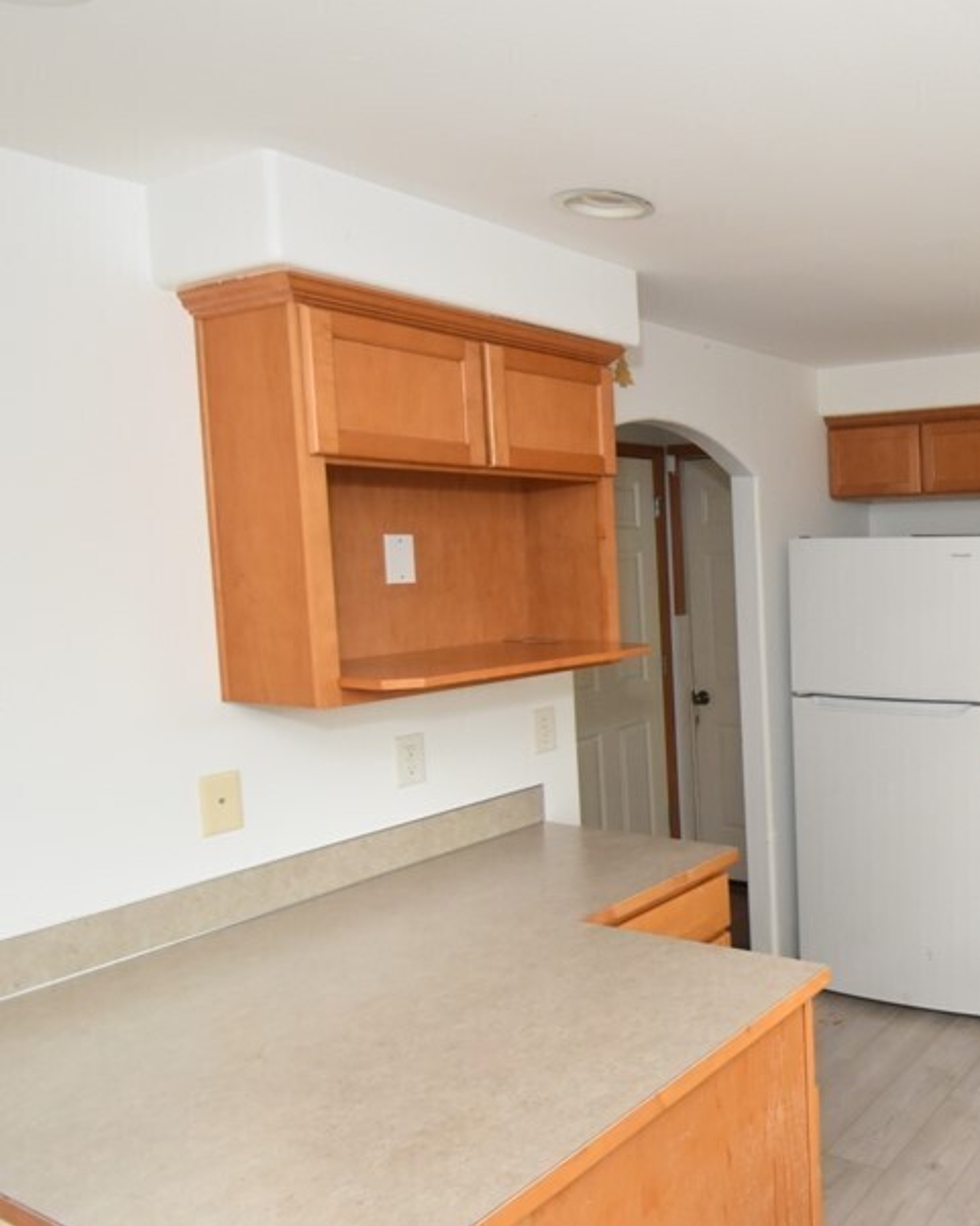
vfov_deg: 70.0
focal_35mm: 24
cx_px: 1011
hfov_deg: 47.3
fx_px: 870
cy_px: 531
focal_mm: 10
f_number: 4
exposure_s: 1/125
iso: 900
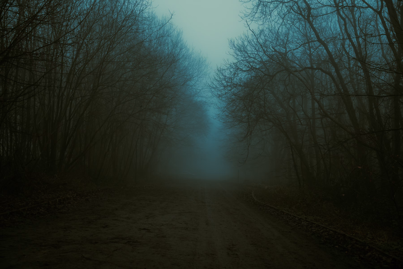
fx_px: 406
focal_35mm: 36
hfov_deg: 52.8
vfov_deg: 36.6
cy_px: 134
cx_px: 202
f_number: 2.8
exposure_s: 1/250
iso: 1000
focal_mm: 36.3
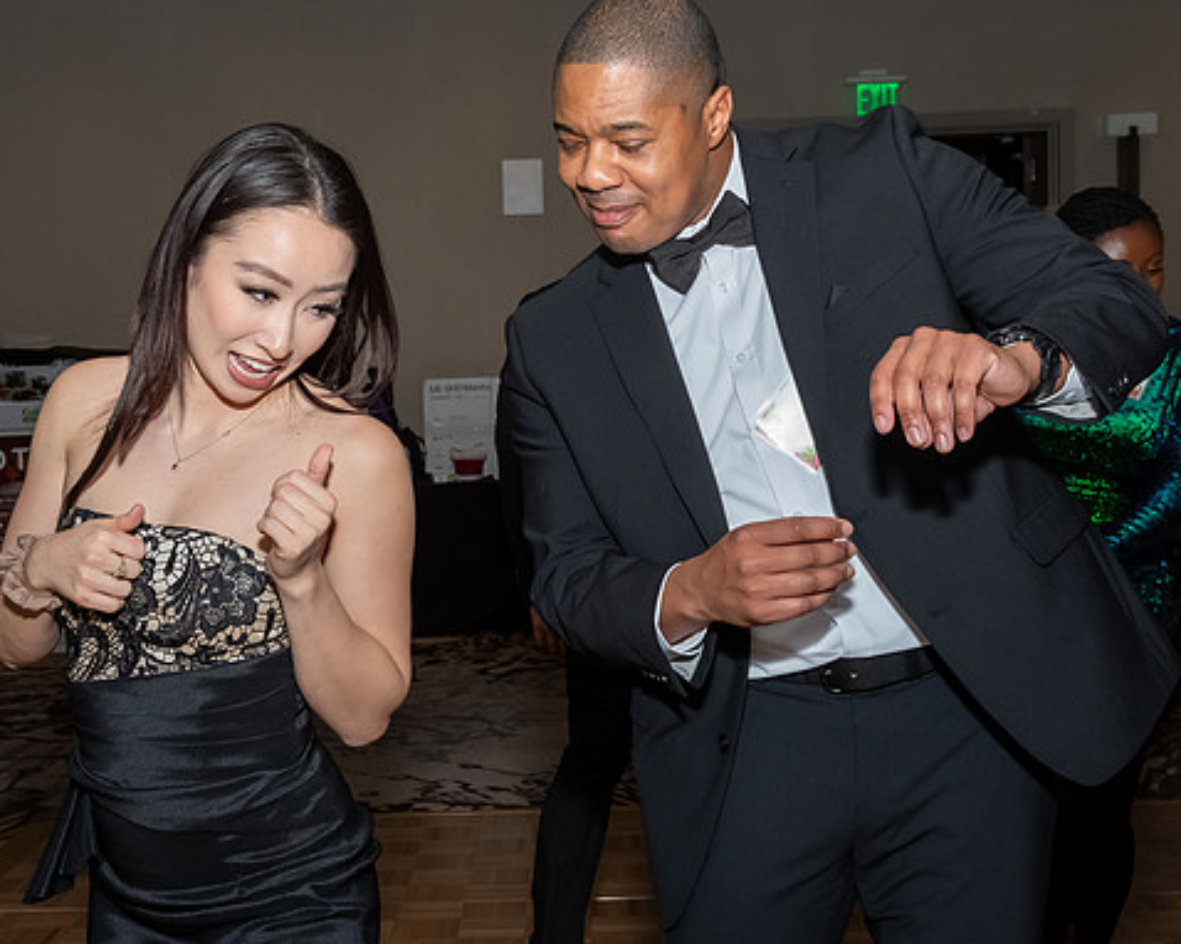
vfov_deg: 27.1
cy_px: 444
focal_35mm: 56
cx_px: 466
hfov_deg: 33.5
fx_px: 1957
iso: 500
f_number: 6.3
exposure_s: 1/250
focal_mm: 22
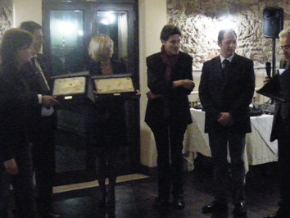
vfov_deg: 22.6
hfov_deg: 29.6
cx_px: 188
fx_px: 545
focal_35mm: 65
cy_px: 111
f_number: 2.7
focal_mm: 7.5
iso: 1600
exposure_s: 1/30
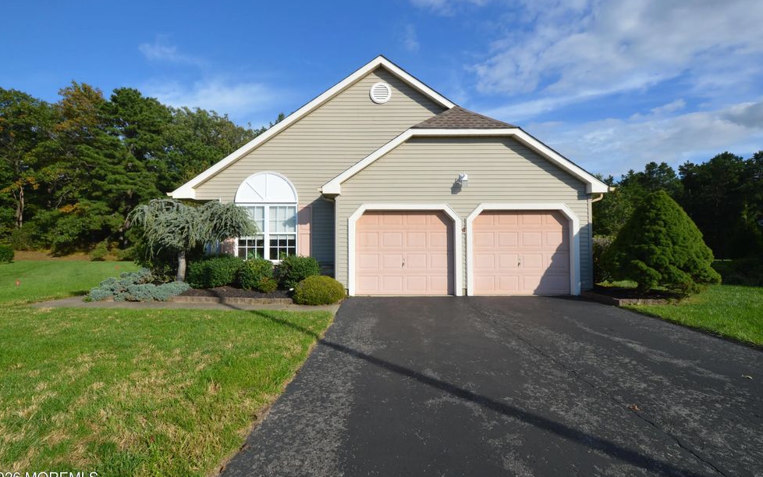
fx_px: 333
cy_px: 236
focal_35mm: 16
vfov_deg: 71.2
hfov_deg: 97.8
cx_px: 375
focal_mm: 10
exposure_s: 1/250
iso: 100
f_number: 8
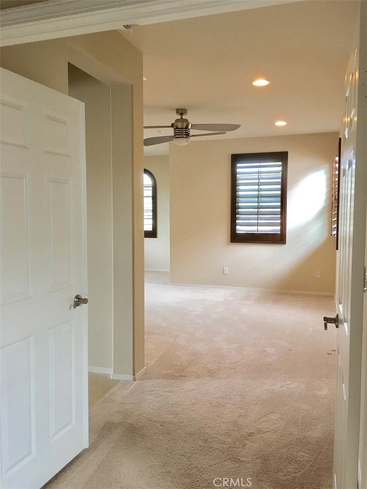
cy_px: 244
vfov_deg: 61.7
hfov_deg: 48.2
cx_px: 184
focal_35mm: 29
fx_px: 410
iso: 25
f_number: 2.2
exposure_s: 1/15
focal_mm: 4.15
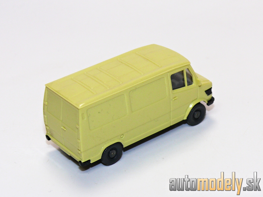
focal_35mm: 110
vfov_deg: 13.5
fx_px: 836
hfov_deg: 17.9
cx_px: 132
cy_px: 98
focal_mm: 14
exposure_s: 1/30
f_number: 4
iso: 100
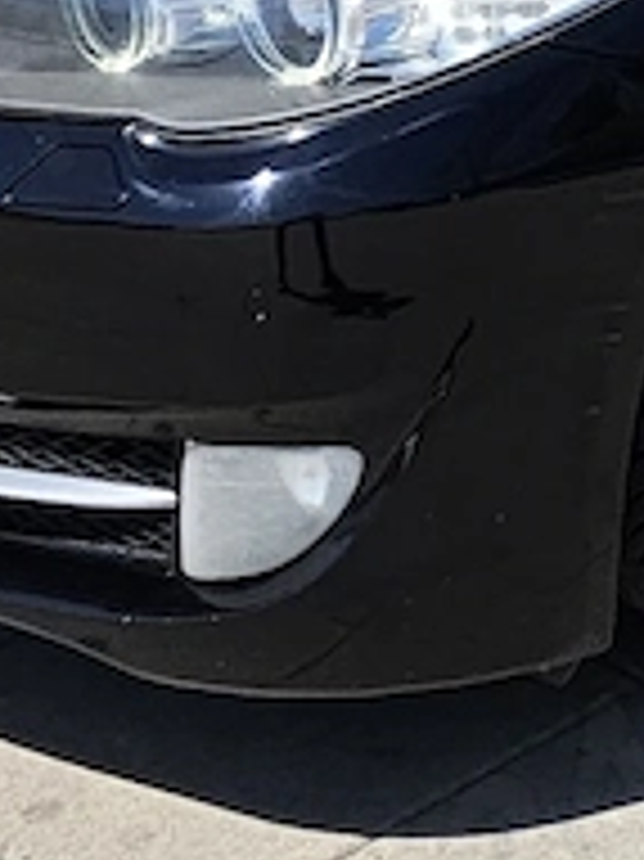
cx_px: 977
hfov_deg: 15.0
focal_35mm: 91
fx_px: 2260
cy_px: 9
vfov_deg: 20.9
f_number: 2.2
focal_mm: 2.2
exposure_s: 1/2790
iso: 50
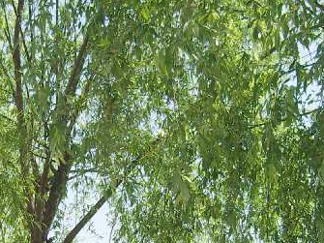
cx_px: 96
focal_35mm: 104
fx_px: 973
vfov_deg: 14.2
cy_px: 183
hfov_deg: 18.8
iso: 100
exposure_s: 1/160
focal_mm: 7.3
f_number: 7
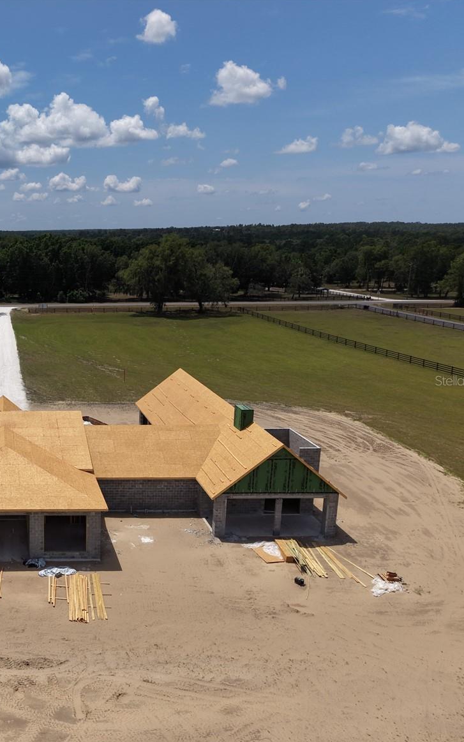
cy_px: 380
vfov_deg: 55.3
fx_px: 708
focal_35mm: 35
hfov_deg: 32.9
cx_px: -15
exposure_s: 1/1000
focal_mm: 8.67
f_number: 1.8
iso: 100
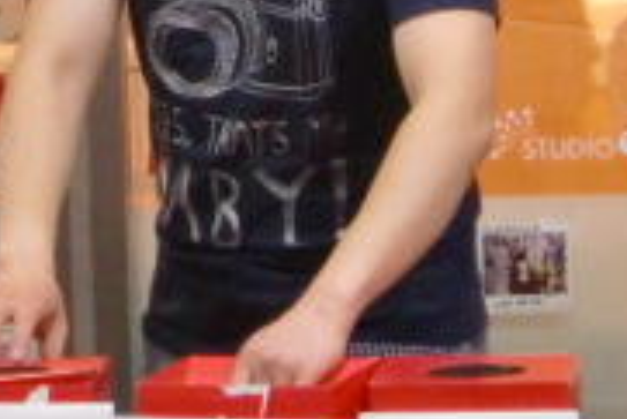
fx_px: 5055
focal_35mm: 290
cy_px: -7
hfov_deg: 7.1
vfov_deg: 4.7
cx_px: 208
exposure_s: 1/50
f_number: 4.6
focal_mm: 13.9
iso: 800
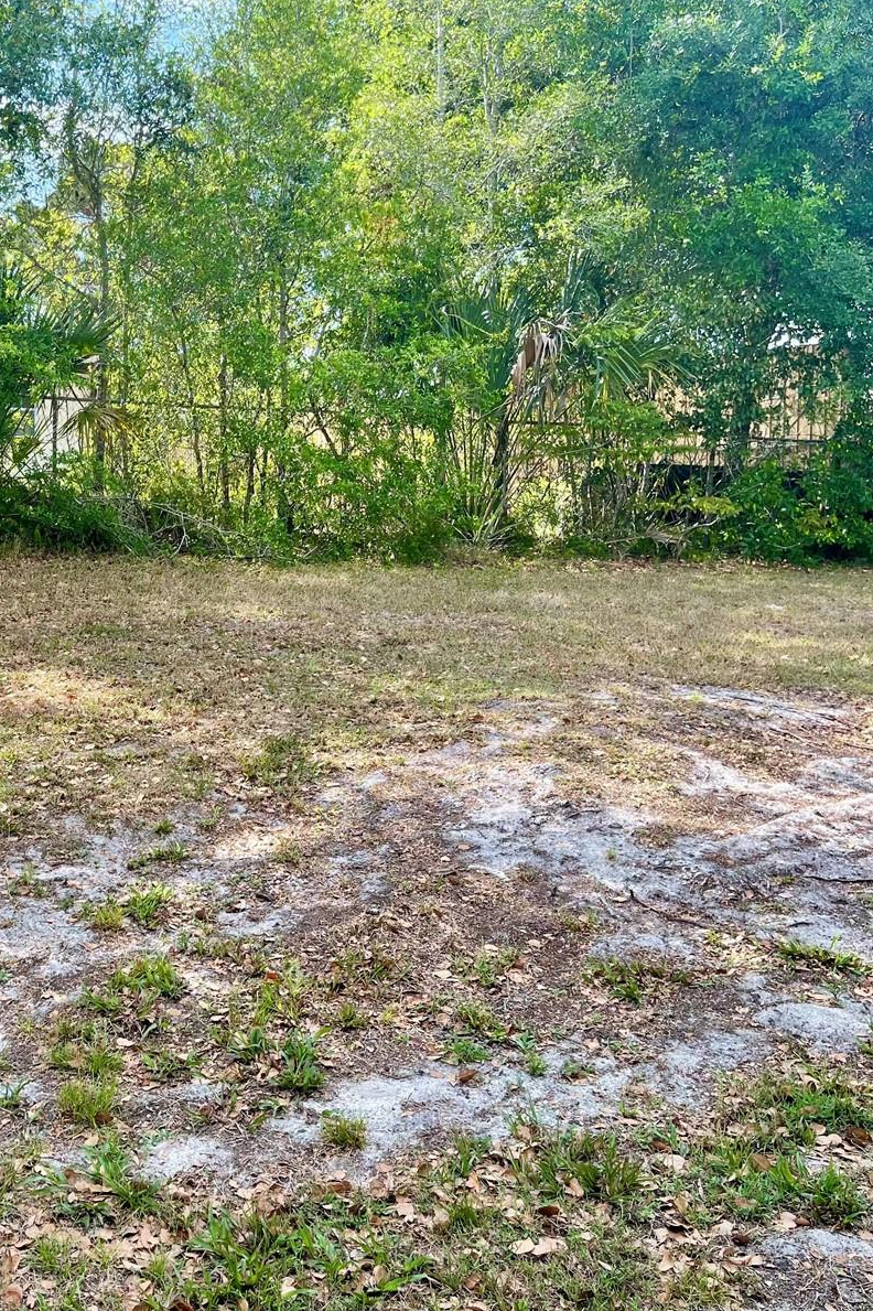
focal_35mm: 35
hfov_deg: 36.1
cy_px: 652
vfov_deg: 54.4
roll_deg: +0.2
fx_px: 1274
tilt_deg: -3.3
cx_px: 130
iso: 32
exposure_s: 1/687
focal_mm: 5.1
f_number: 1.6
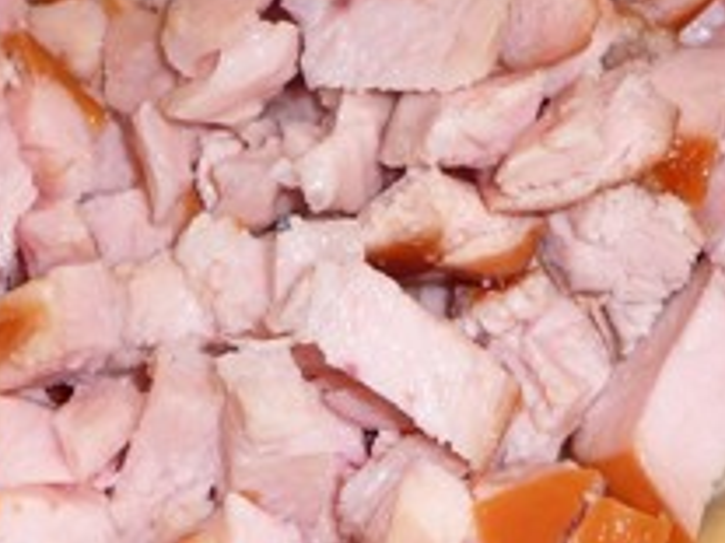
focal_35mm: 133
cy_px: 210
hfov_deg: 14.8
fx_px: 2784
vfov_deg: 11.1
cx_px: 235
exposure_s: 1/30
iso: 100
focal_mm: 7.1
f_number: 4
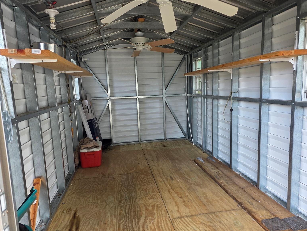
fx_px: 213
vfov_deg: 56.8
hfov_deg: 71.6
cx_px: 156
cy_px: 117
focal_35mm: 24
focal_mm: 6.3
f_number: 1.7
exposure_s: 1/180
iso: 64
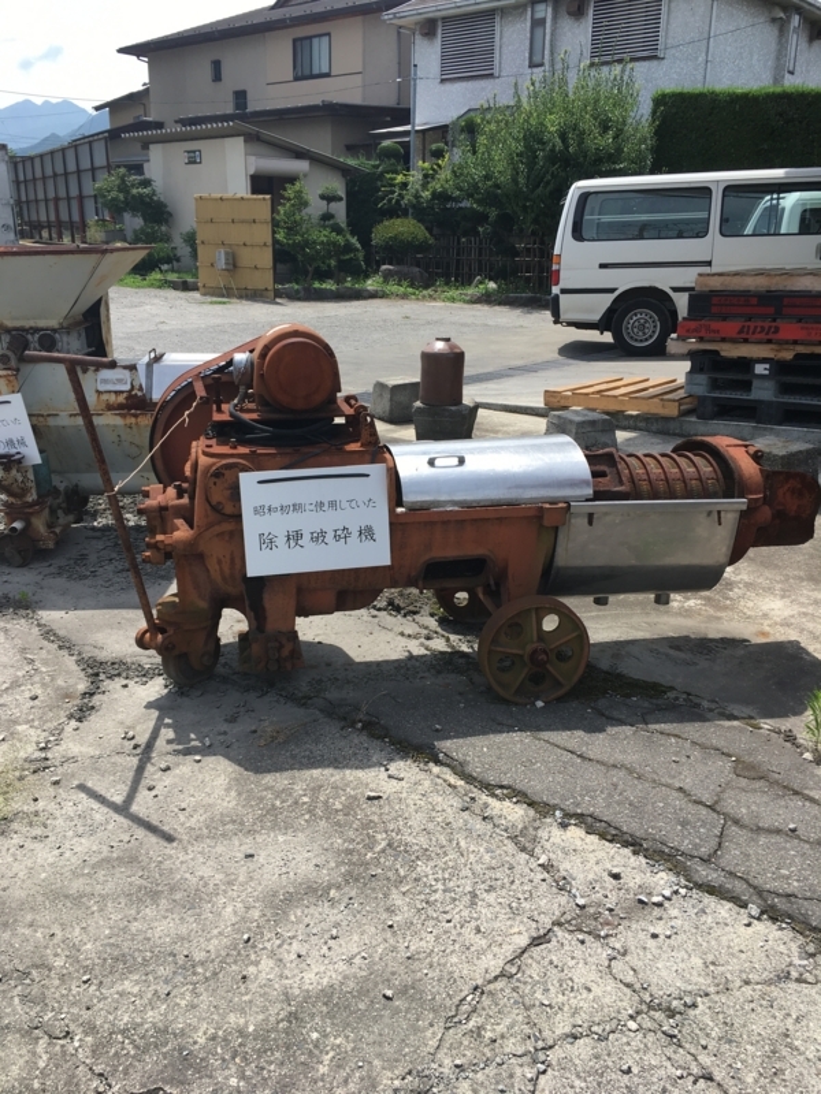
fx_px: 917
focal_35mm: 29
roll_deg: +0.2
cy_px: 547
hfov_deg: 48.2
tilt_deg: -19.9
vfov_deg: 61.7
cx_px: 410
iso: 25
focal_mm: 4.15
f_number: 2.2
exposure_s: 1/938
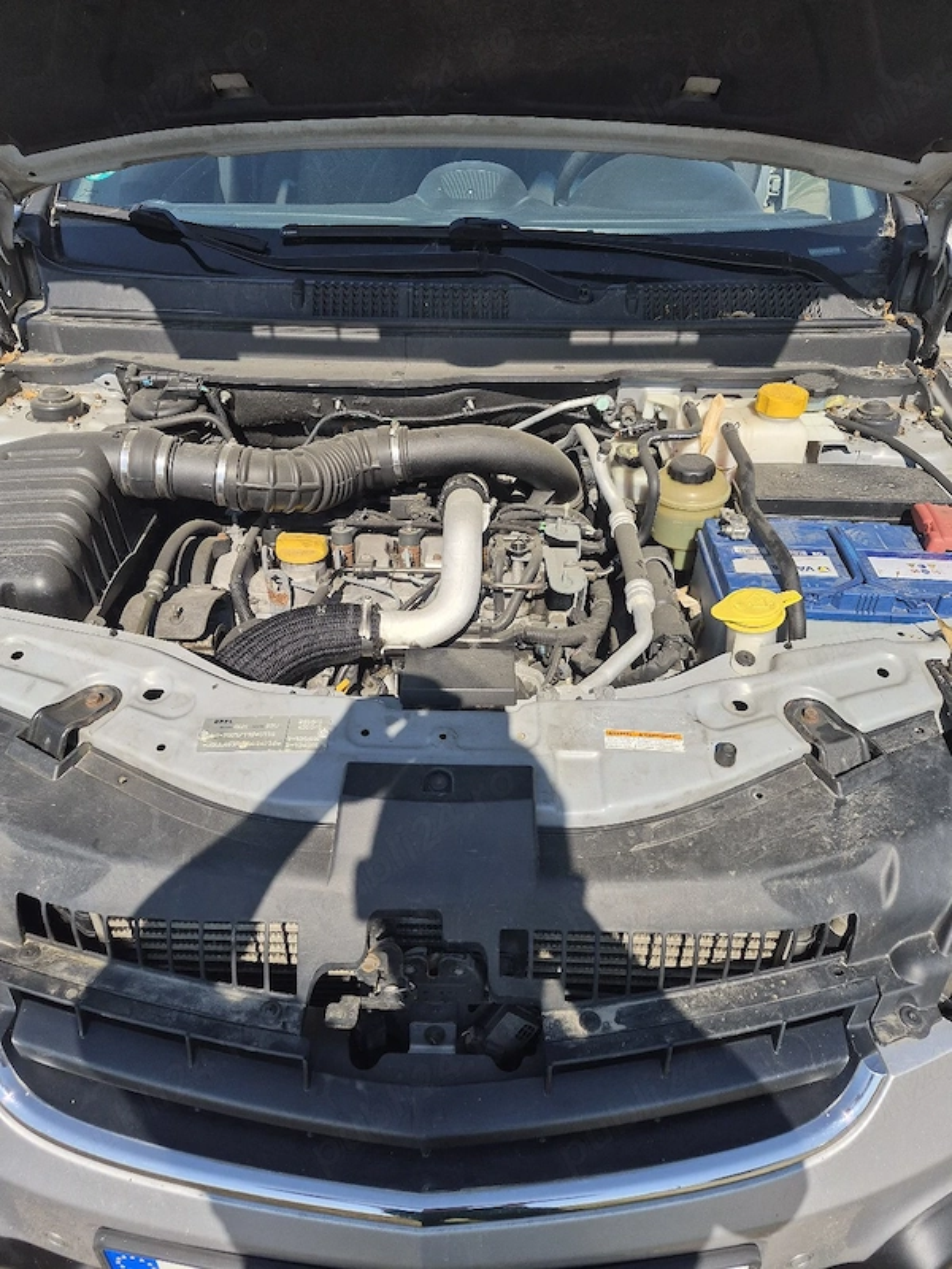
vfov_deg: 73.9
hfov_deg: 58.9
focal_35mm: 23
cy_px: 634
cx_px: 476
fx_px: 843
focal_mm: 5.4
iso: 80
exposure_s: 1/5000
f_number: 1.8
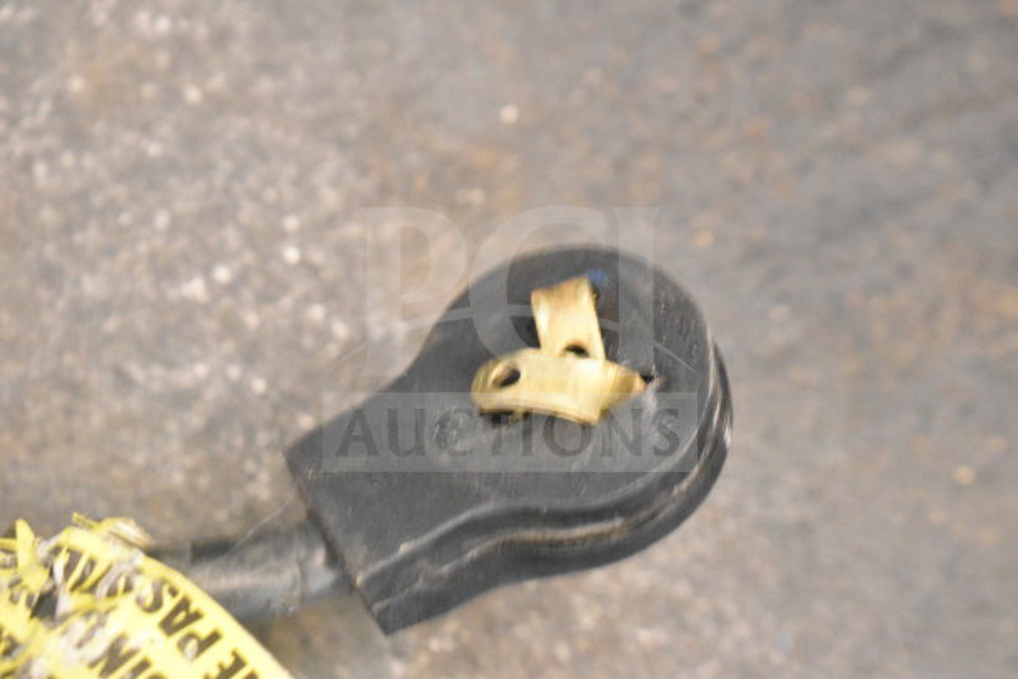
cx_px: 509
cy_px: 340
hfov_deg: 24.6
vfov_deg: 16.6
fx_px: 2333
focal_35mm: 82
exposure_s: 1/100
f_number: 5.6
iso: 10000
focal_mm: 55
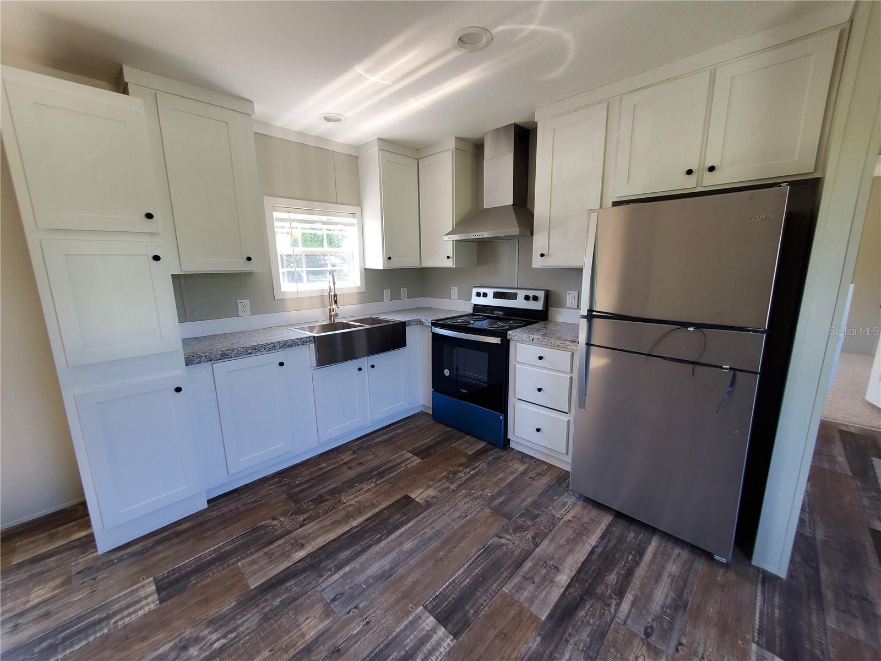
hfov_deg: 106.2
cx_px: 440
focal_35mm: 13
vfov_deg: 89.9
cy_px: 330
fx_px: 331
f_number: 2.2
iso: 80
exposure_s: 1/50
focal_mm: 1.8
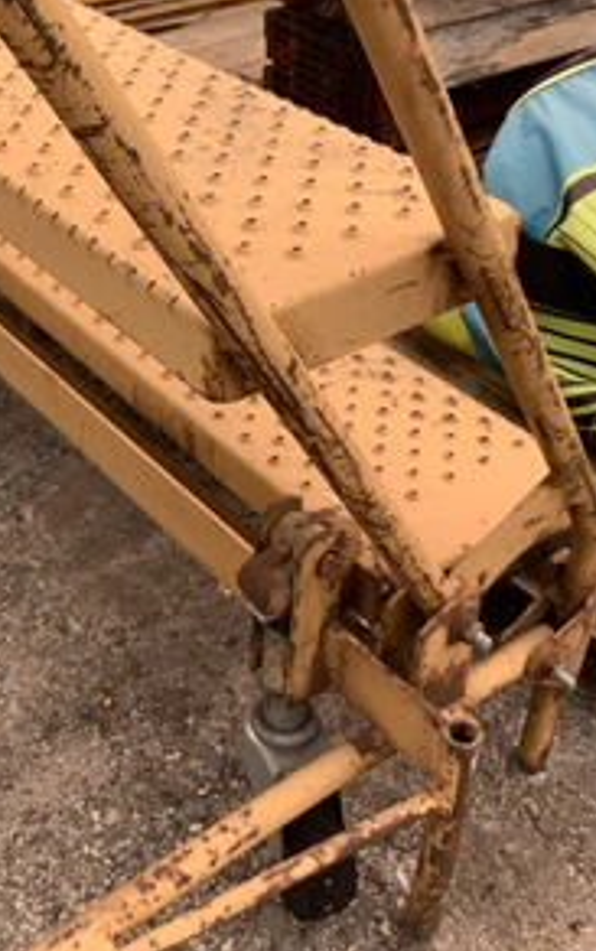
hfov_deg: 28.5
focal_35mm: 45
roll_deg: +0.5
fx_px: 1167
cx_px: 215
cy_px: 479
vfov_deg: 44.3
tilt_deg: -37.3
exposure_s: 1/178
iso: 25
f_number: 2.4
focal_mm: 3.3
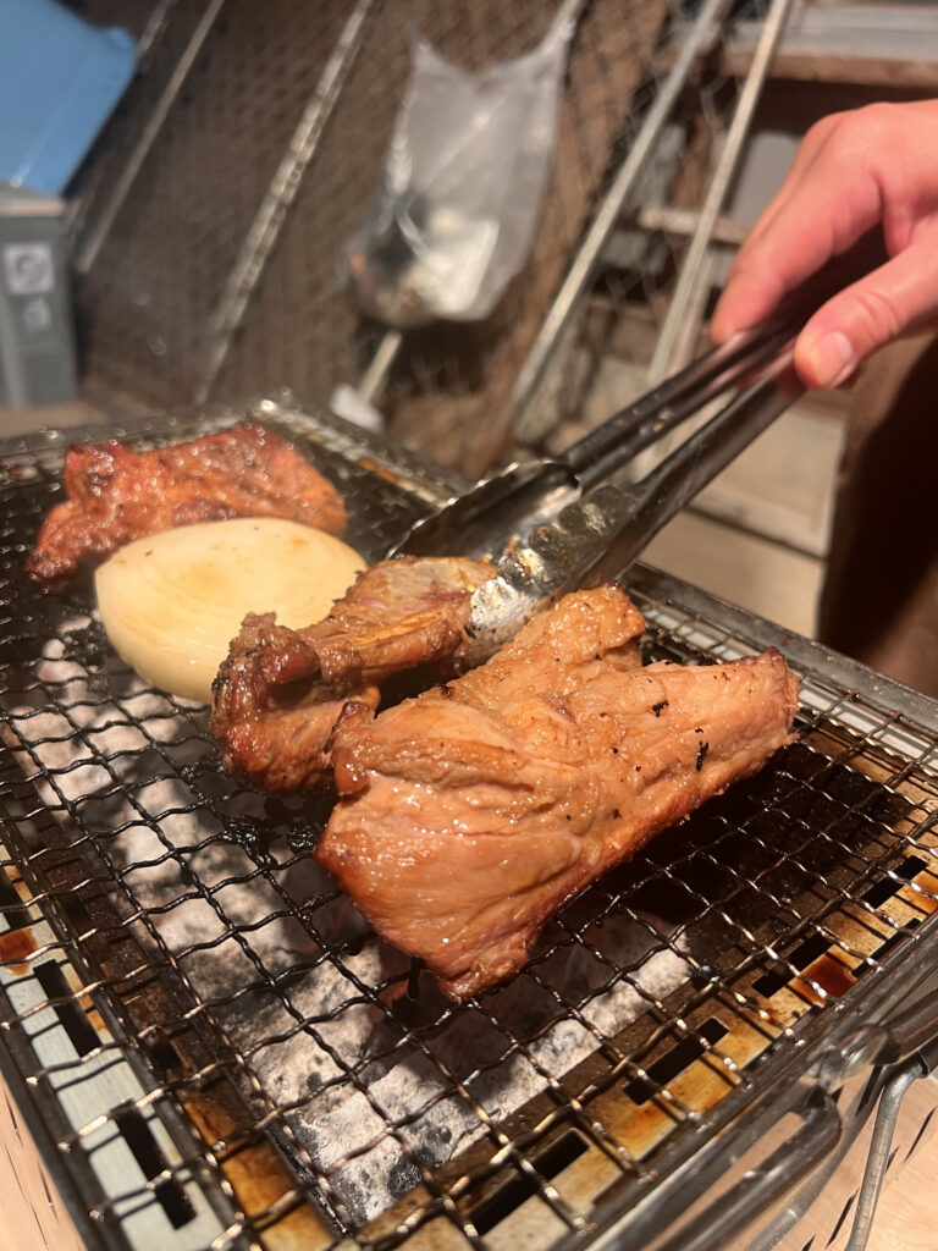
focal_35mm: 26
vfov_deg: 67.3
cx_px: 469
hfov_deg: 53.1
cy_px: 626
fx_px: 939
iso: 160
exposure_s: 1/50
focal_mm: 5.7
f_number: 1.5
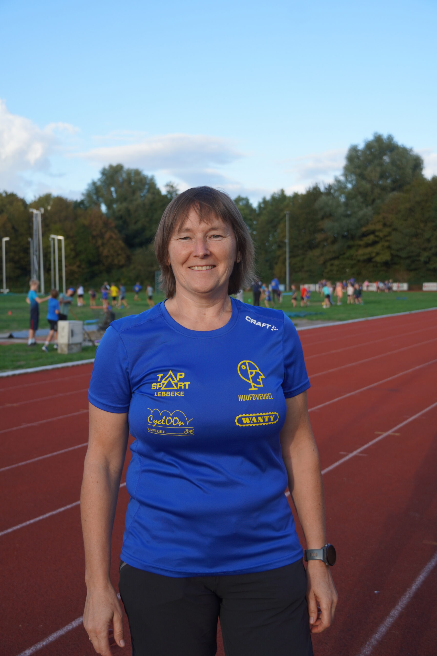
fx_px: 792
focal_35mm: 44
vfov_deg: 45.0
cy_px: 328
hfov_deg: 30.9
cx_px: 218
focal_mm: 29
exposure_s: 1/250
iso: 100
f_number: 4.5
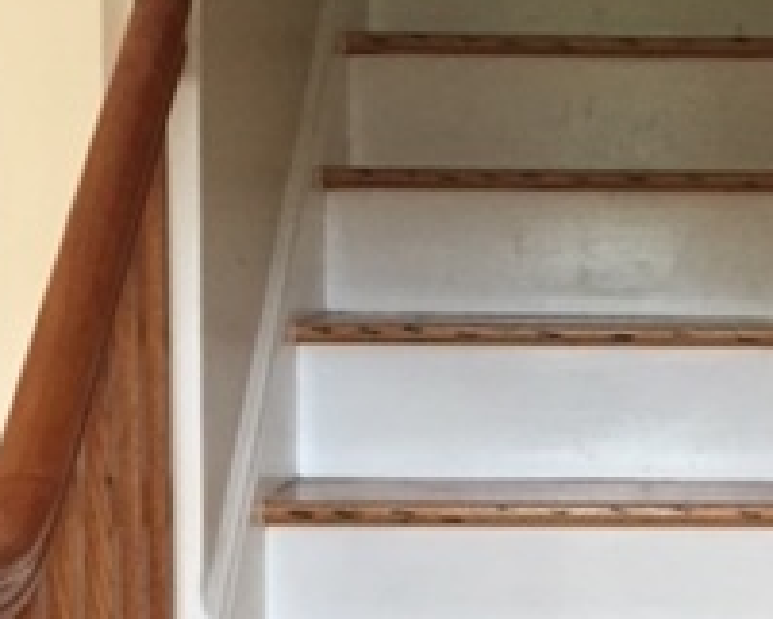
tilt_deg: -1.5
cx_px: 681
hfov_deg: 20.9
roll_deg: +0.2
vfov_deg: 17.1
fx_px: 2060
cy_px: 377
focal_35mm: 90
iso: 250
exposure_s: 1/30
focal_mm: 4.15
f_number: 2.2
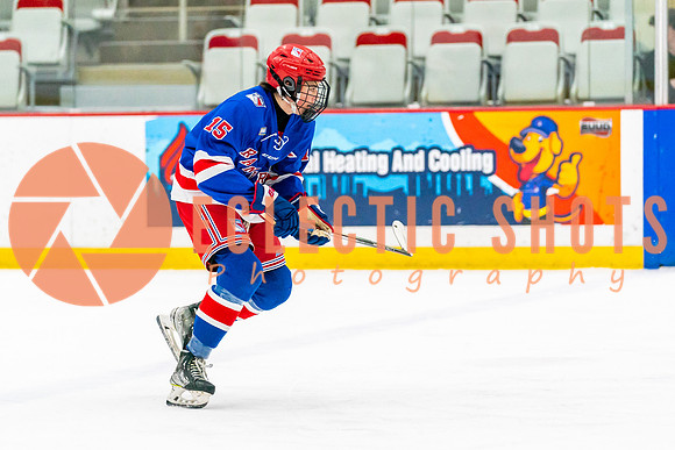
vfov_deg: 5.6
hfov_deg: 8.3
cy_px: 216
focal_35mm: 248
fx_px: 4643
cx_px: 329
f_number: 2.8
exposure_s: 1/1250
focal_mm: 162
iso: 3200
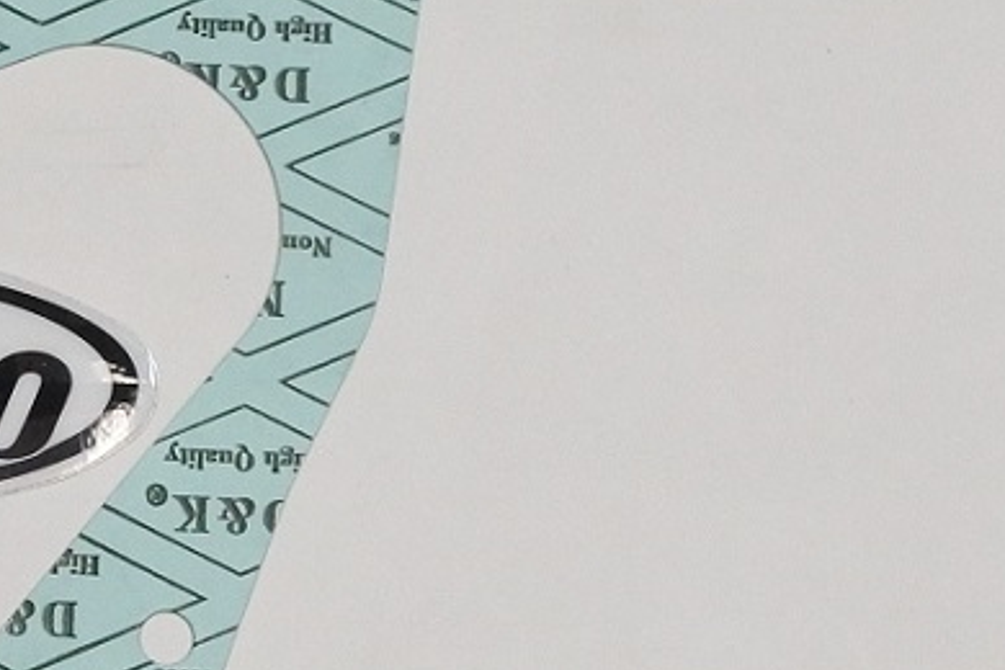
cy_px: -70
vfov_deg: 6.8
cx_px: -688
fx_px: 5583
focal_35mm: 200
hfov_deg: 9.8
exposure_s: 1/125
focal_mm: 18.4
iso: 720
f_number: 4.5
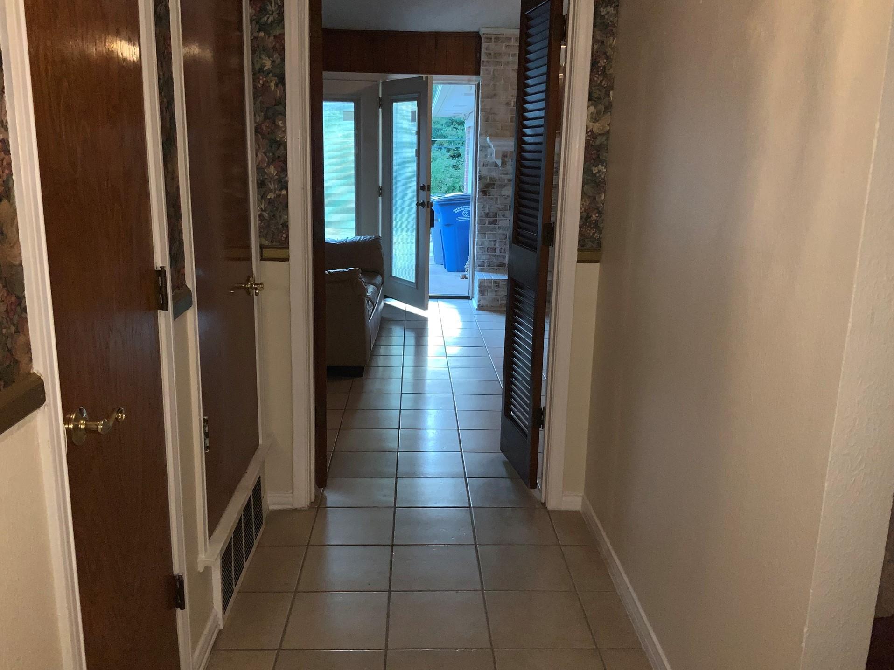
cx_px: 440
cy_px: 335
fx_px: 801
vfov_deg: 45.4
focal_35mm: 31
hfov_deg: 58.3
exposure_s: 1/60
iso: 50
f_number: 1.8
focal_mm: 3
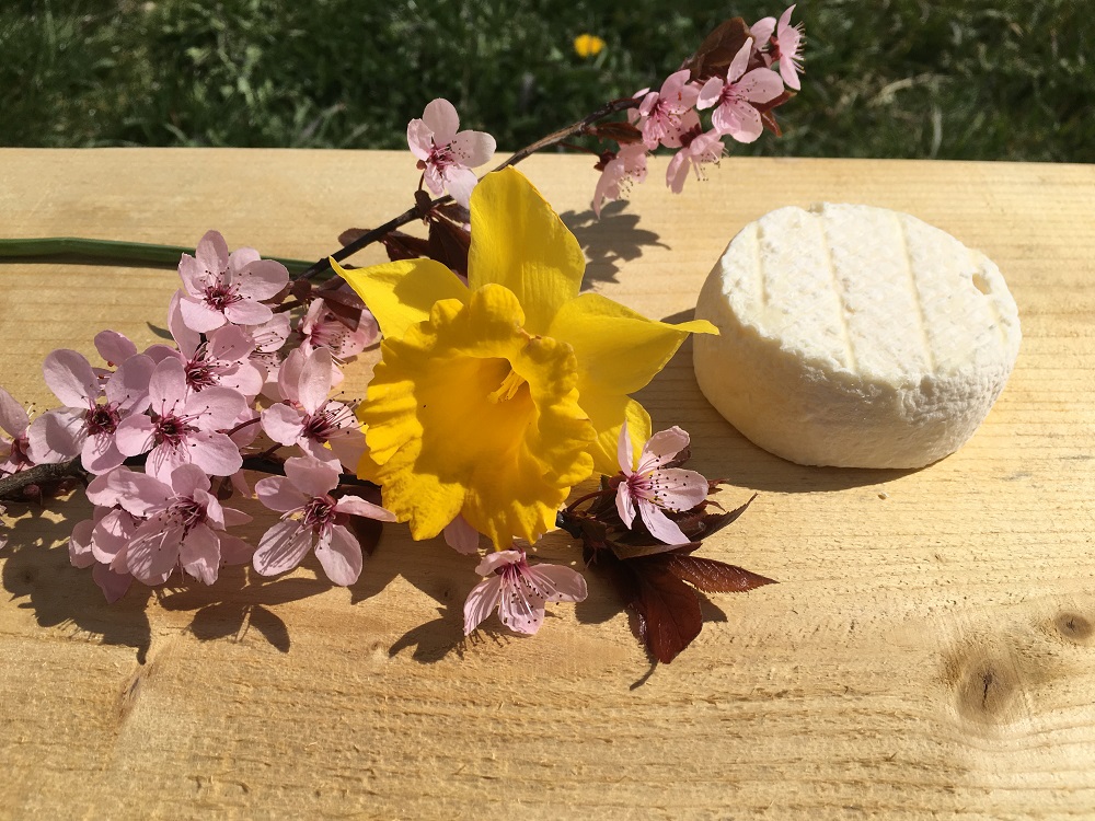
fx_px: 917
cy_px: 410
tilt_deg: -43.0
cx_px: 548
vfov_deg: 48.2
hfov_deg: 61.7
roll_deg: +5.9
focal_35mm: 29
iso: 25
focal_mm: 4.15
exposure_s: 1/4274
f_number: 2.2
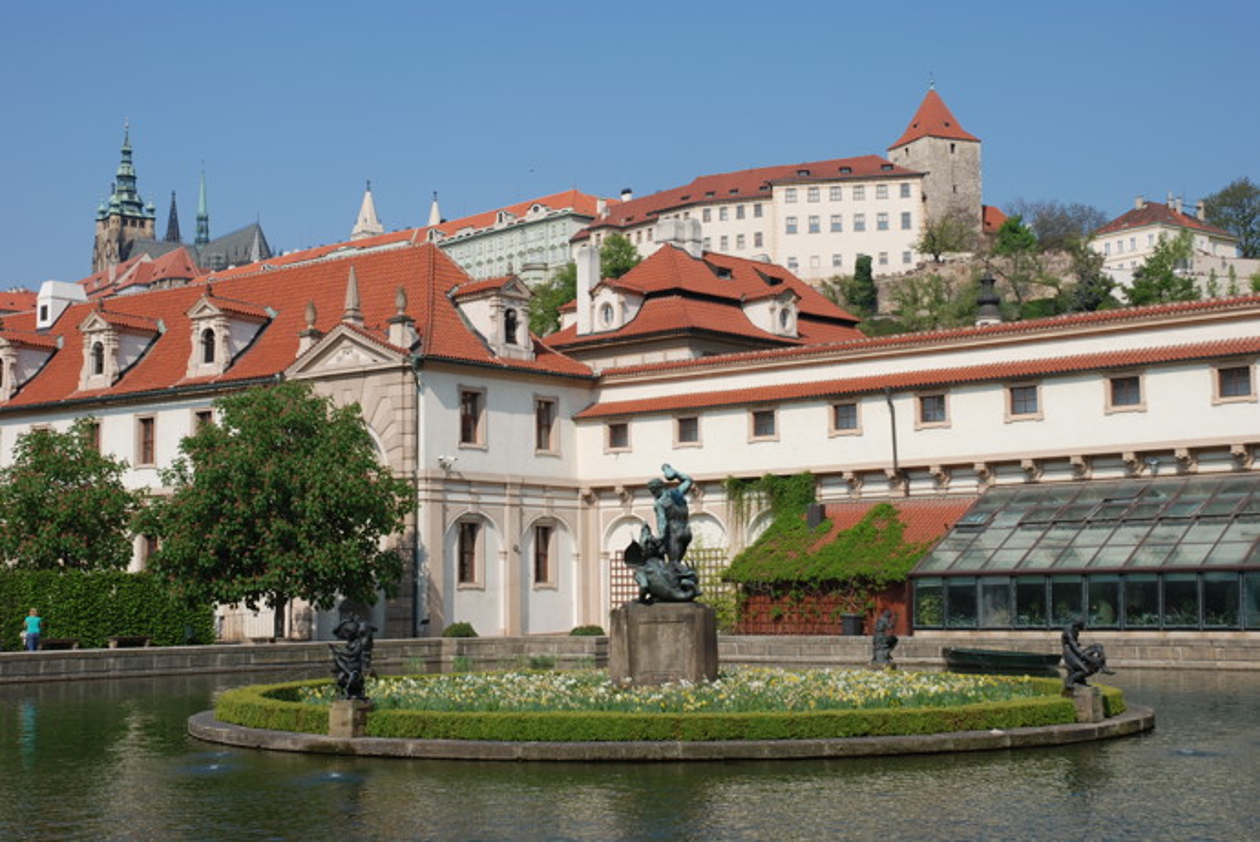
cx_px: 630
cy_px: 421
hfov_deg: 37.8
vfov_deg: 25.8
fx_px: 1839
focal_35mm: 52
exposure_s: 1/250
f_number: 8
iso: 100
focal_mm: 35
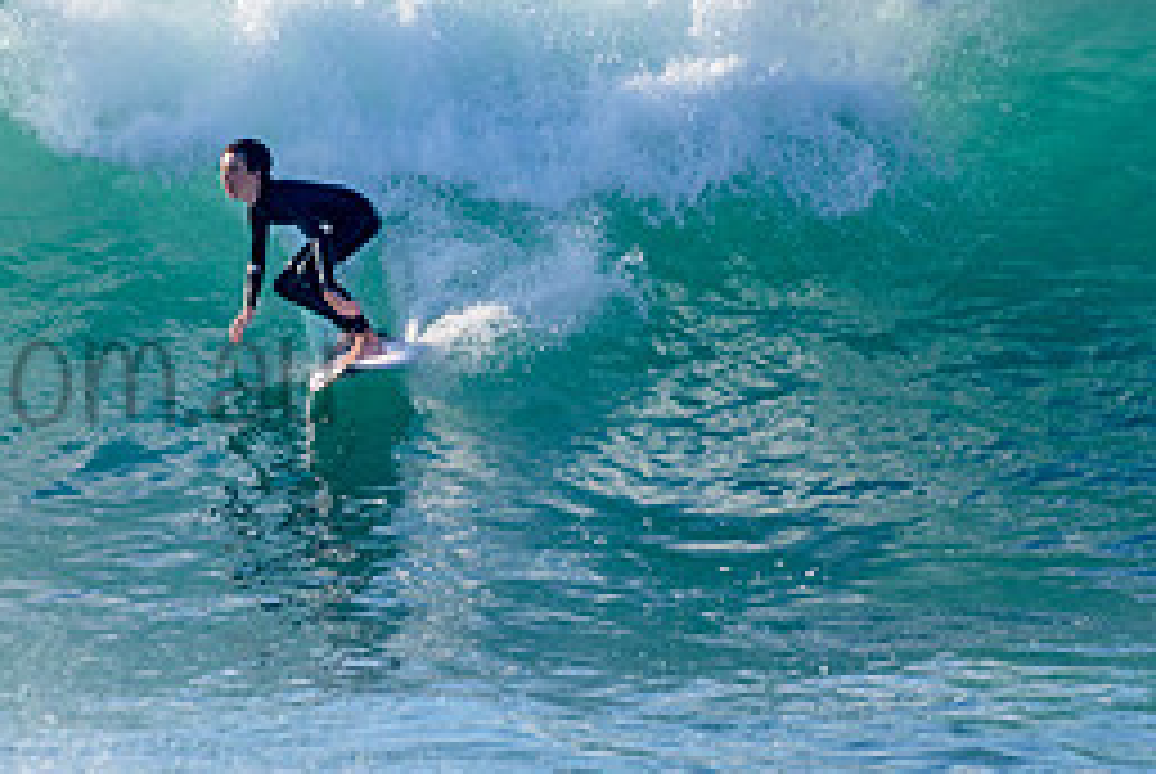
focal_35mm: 1382
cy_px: 205
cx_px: 156
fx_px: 44427
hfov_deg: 1.5
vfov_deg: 1.0
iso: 220
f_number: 5.6
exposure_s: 1/2000
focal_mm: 500
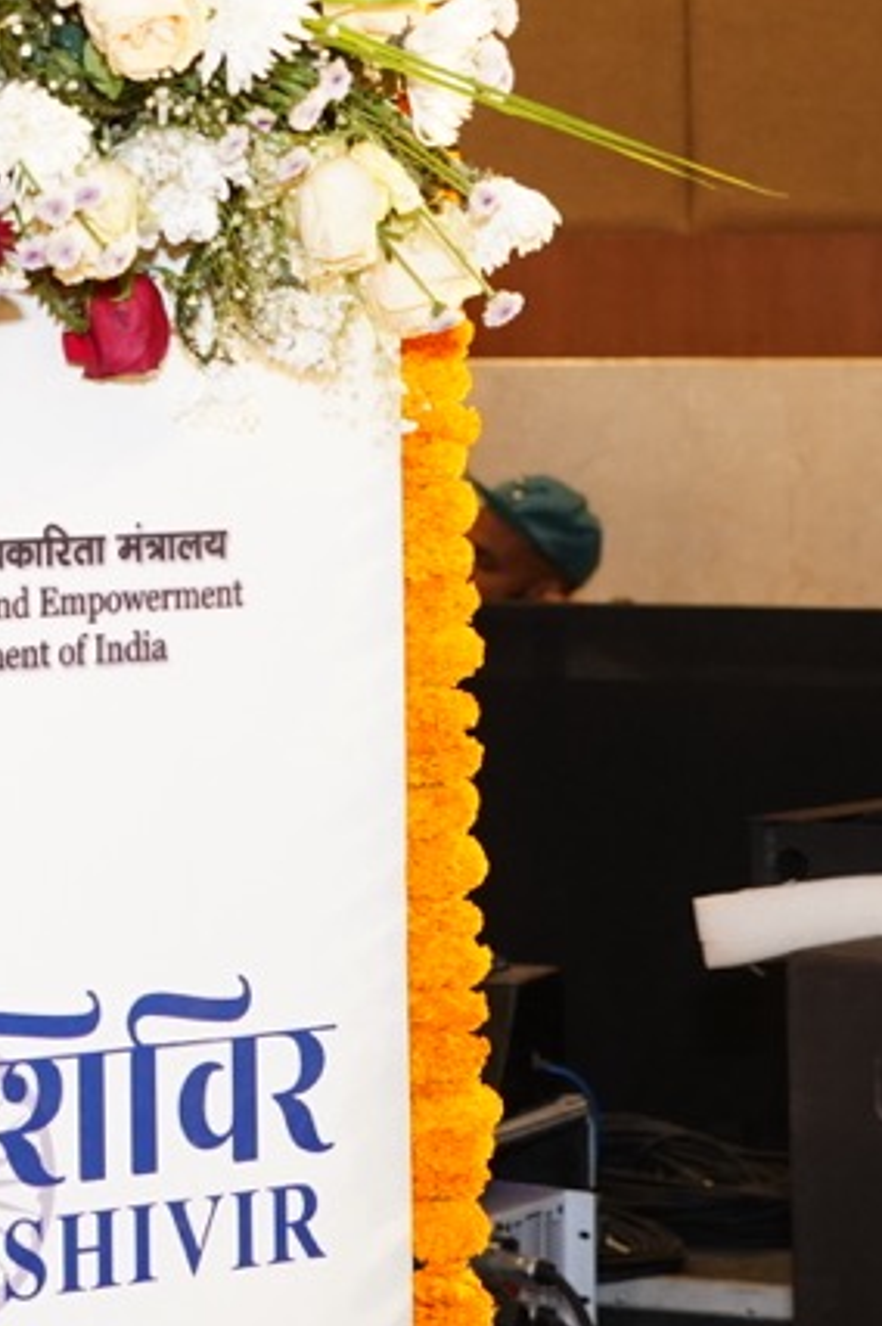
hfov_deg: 10.2
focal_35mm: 129
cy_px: 123
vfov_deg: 15.7
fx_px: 4748
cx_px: -528
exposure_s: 1/125
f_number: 5
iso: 2000
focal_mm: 43
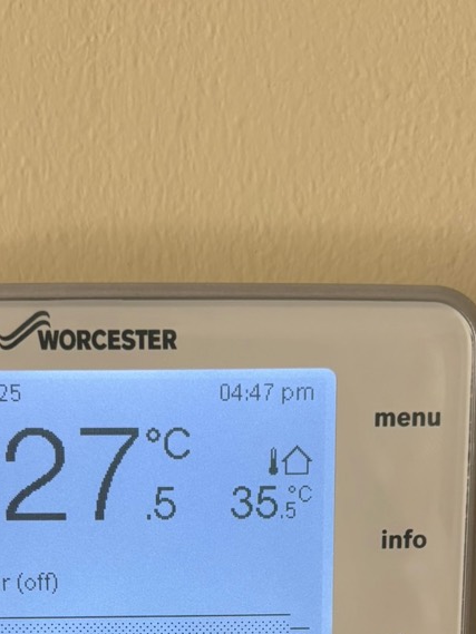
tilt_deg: -10.8
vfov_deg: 28.2
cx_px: 174
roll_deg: -0.8
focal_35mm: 64
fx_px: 1173
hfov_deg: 22.9
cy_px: 655
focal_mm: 5.96
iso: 125
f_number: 1.6
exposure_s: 1/60
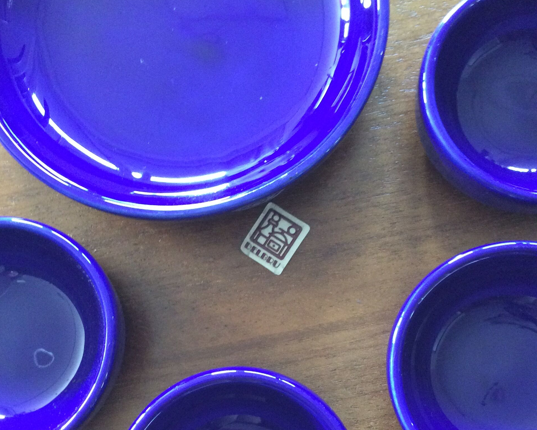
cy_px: 262
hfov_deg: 43.8
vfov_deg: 35.5
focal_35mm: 42
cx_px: 268
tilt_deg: -81.0
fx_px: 668
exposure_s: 1/17
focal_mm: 3.3
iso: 250
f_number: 2.4
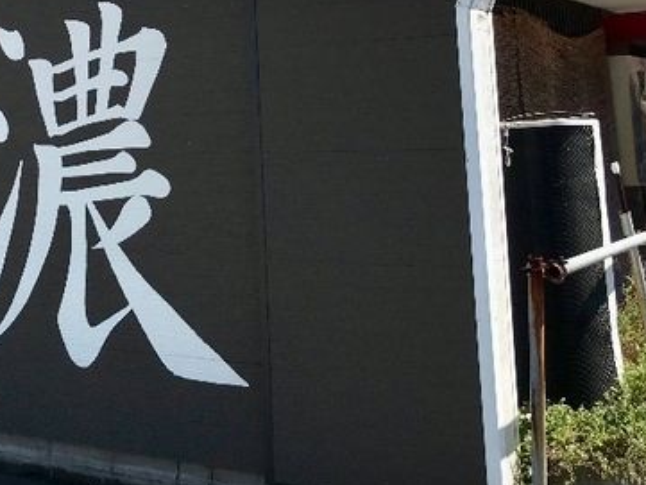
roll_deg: +1.6
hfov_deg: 30.7
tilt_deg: +10.2
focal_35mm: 62
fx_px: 1157
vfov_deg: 22.5
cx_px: 174
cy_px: -29
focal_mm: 3.99
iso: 20
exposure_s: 1/2227
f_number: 1.8
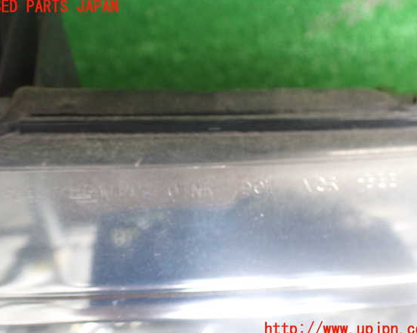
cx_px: 208
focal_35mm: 32
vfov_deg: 45.8
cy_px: 168
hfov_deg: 55.7
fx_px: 395
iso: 800
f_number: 2.3
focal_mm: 5.4
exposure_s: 1/125
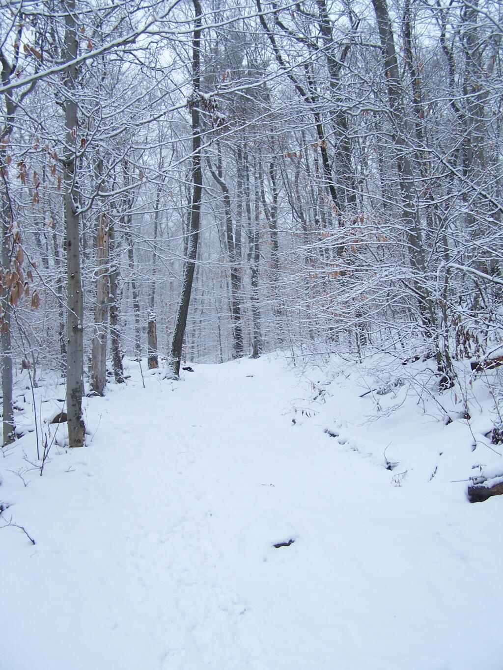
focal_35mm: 38
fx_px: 736
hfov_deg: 37.7
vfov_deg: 49.0
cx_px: 252
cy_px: 335
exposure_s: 1/200
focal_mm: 6.3
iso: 80
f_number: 2.8
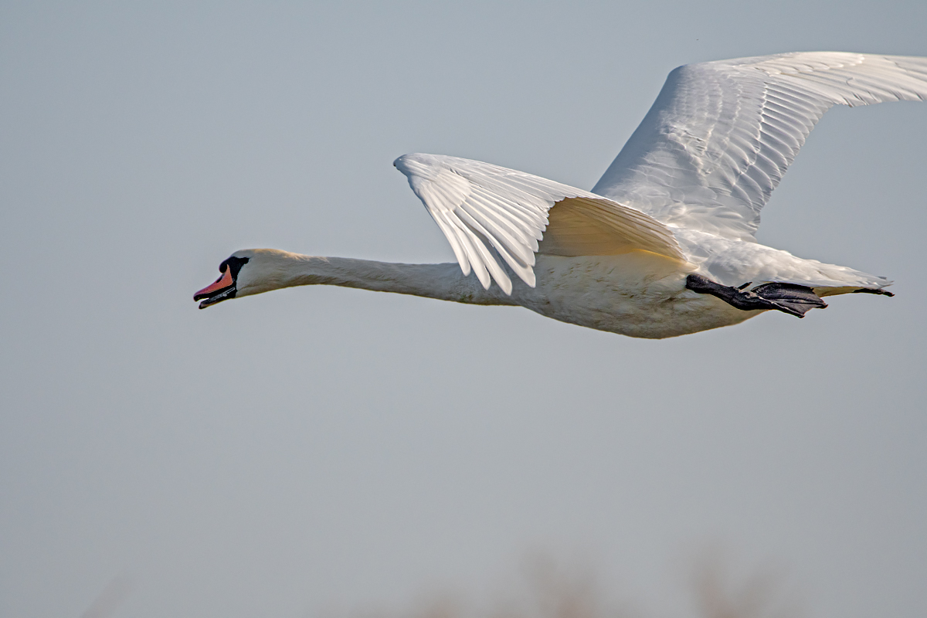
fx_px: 23173
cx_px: 464
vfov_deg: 1.5
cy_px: 309
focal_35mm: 900
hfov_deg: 2.3
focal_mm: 600
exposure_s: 1/2500
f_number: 7.1
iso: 400
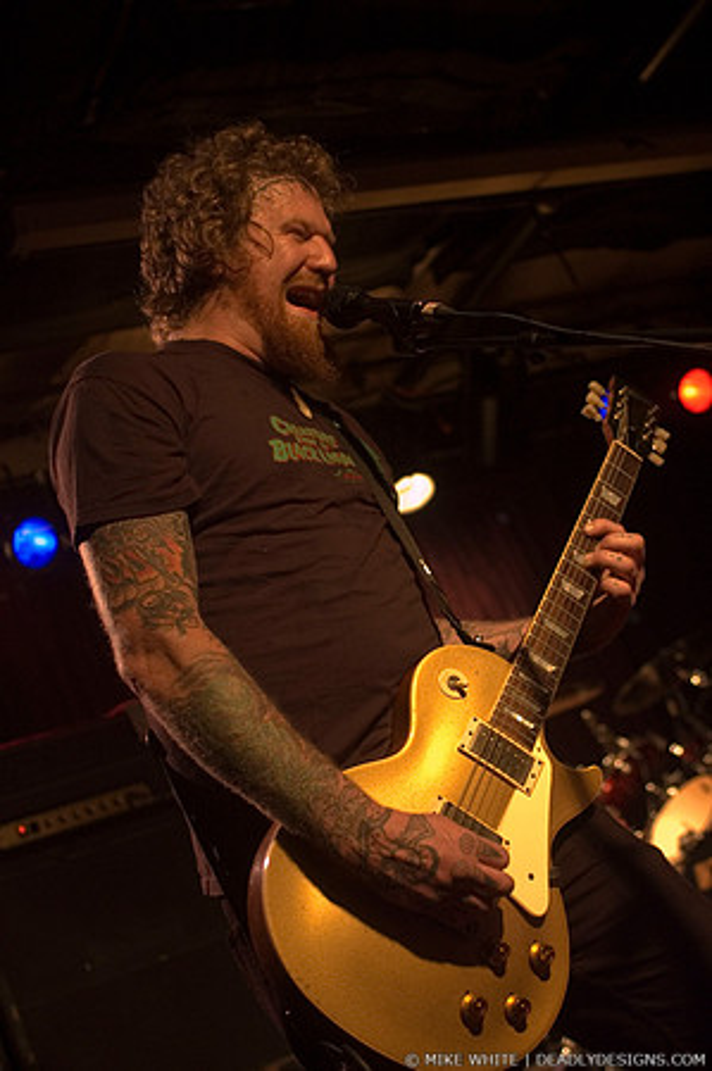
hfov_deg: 25.7
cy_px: 536
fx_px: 1561
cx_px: 356
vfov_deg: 37.9
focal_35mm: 52
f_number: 2.8
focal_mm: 35
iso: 800
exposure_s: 1/60
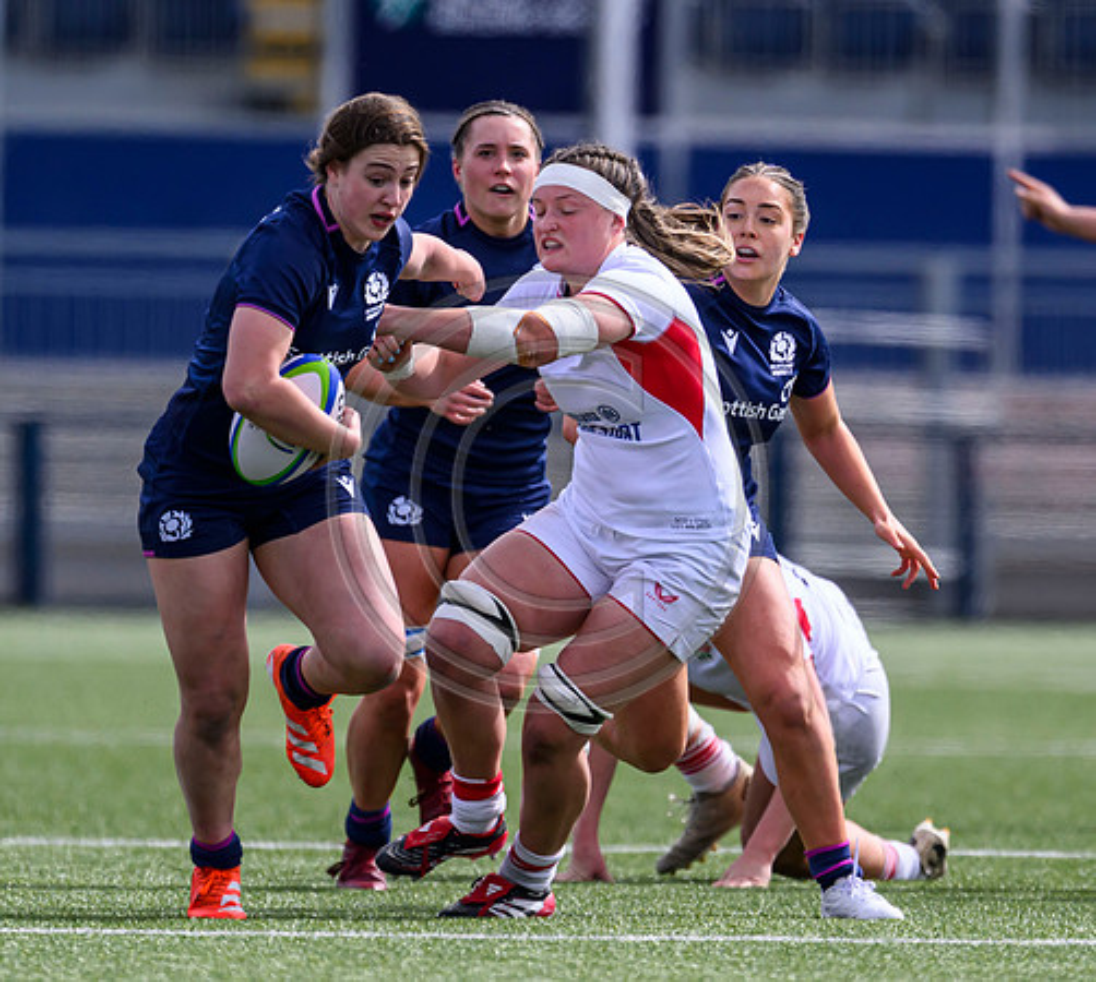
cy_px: 417
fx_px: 37373
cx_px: 690
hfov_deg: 1.7
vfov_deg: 1.5
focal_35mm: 1099
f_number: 4
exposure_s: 1/3200
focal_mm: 560
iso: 500
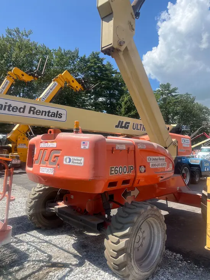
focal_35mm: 26
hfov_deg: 53.1
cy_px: 140
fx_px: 210
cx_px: 105
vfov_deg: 67.3
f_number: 1.6
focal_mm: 5.1
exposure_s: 1/2137
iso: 50
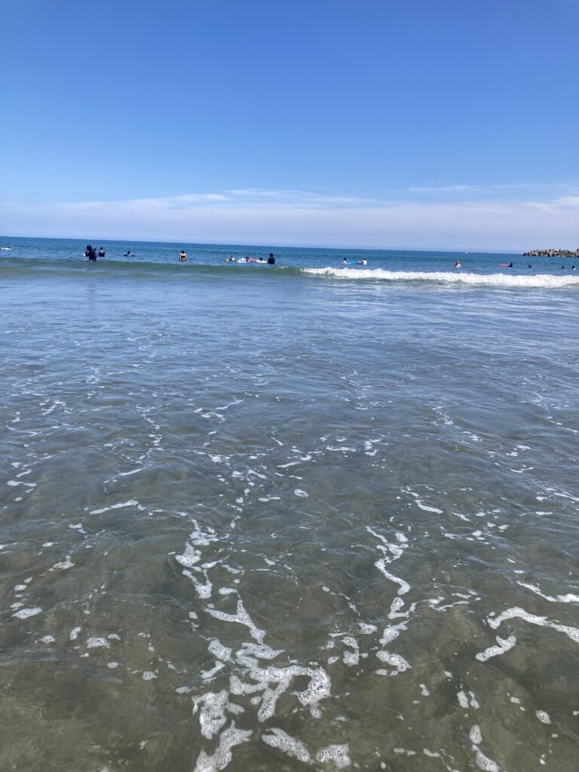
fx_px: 624
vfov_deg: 63.4
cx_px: 290
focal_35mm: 28
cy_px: 386
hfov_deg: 49.7
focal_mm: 3.99
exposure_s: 1/1919
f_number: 1.8
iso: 20
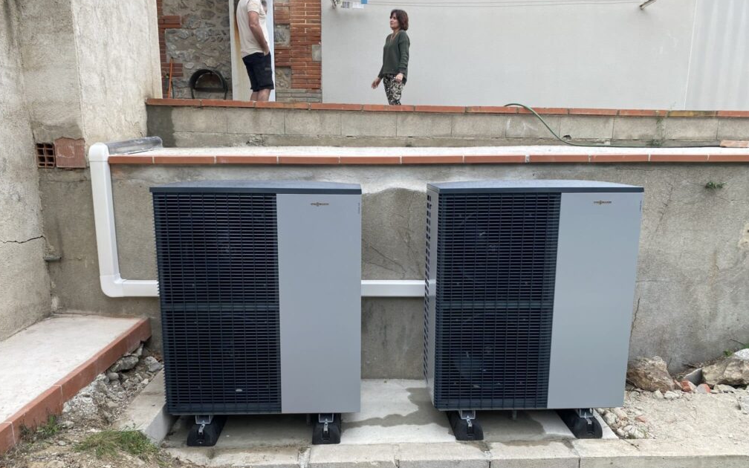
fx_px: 572
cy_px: 277
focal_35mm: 28
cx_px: 372
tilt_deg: -11.7
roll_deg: -0.8
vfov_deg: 44.3
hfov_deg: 66.5
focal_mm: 4.25
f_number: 1.8
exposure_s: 1/187
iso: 32
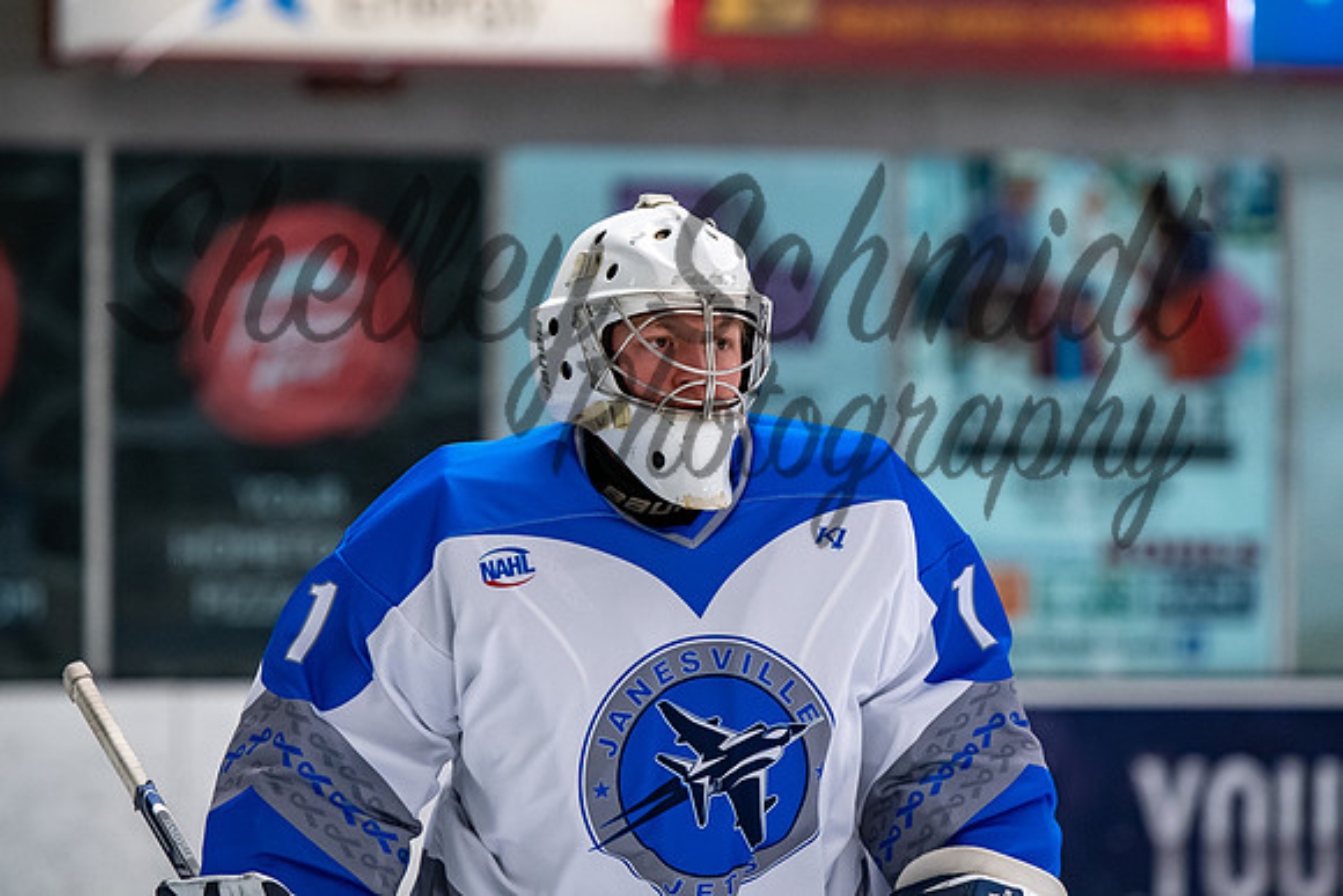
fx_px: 10032
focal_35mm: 269
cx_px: 672
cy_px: 448
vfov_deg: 5.1
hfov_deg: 7.7
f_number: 3.2
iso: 2000
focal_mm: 175
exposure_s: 1/800
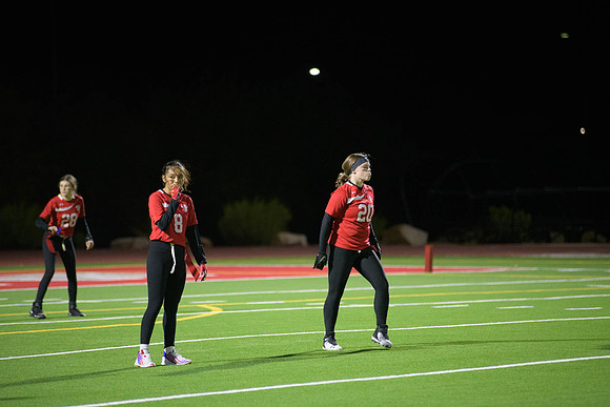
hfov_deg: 10.3
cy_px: 204
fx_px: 3390
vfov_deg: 6.9
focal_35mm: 200
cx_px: 305
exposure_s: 1/640
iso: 5600
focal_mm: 200
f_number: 2.8
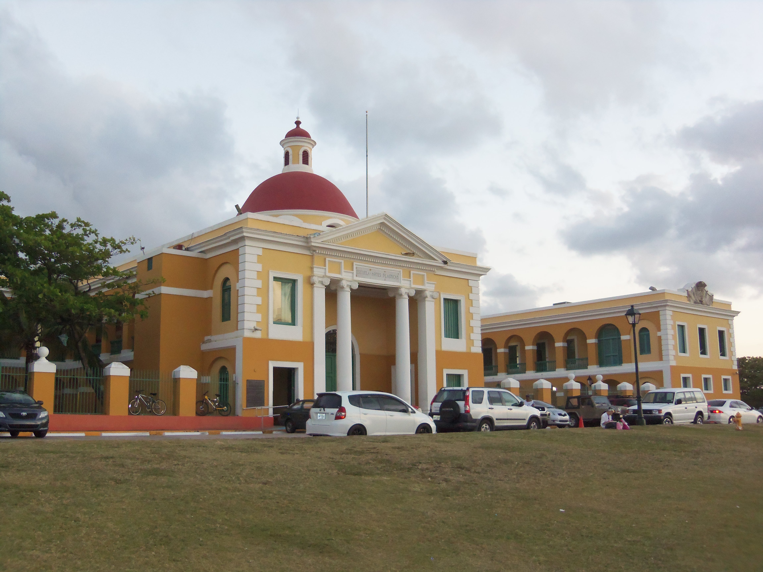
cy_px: 286
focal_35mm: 38
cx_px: 382
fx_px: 838
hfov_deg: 49.0
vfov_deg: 37.7
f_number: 4.3
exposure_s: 1/50
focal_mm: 6.8
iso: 250
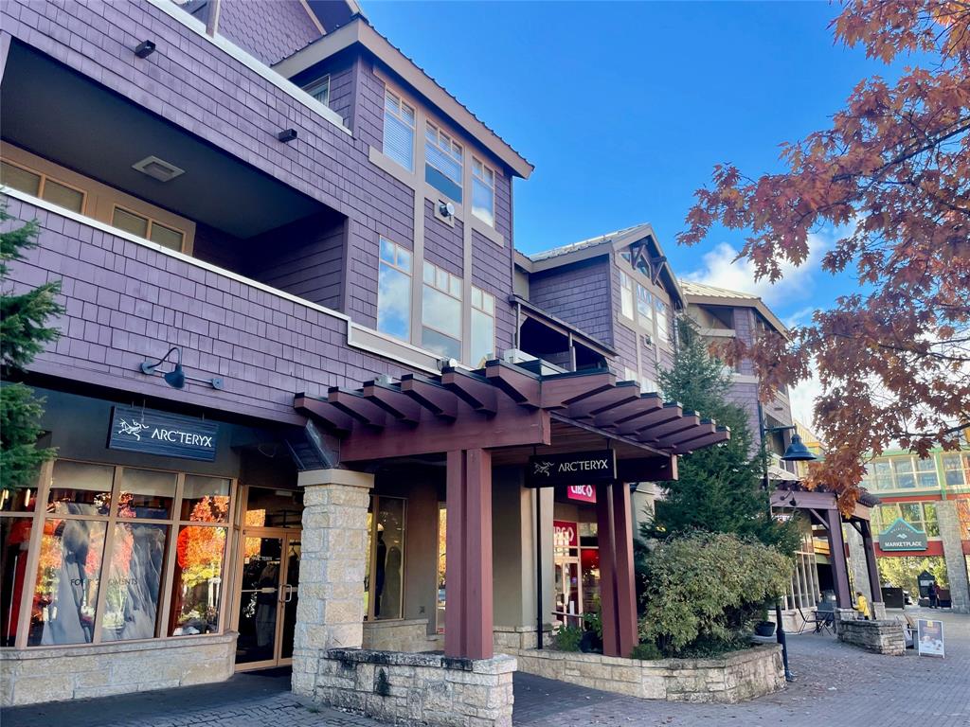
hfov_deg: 67.3
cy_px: 364
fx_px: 729
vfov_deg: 53.1
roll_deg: +0.2
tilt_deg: +17.0
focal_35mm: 26
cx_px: 485
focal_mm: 4.2
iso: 32
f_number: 1.6
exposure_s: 1/487
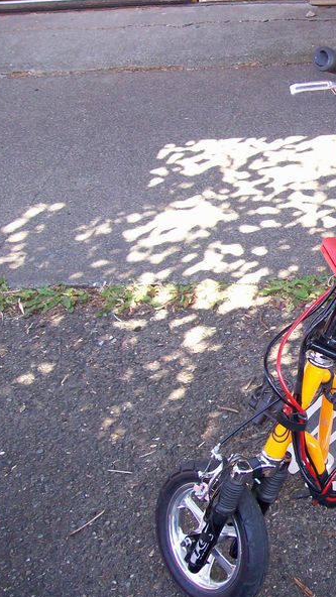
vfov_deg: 39.2
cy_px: 300
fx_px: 839
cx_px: 393
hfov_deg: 21.2
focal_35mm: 53
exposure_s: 1/64
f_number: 2.7
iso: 80
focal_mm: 6
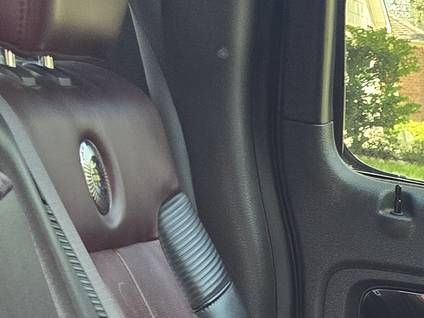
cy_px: 679
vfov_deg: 11.8
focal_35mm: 109
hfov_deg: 15.3
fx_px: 1335
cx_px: 785
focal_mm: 6.3
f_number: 1.7
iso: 200
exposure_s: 1/120
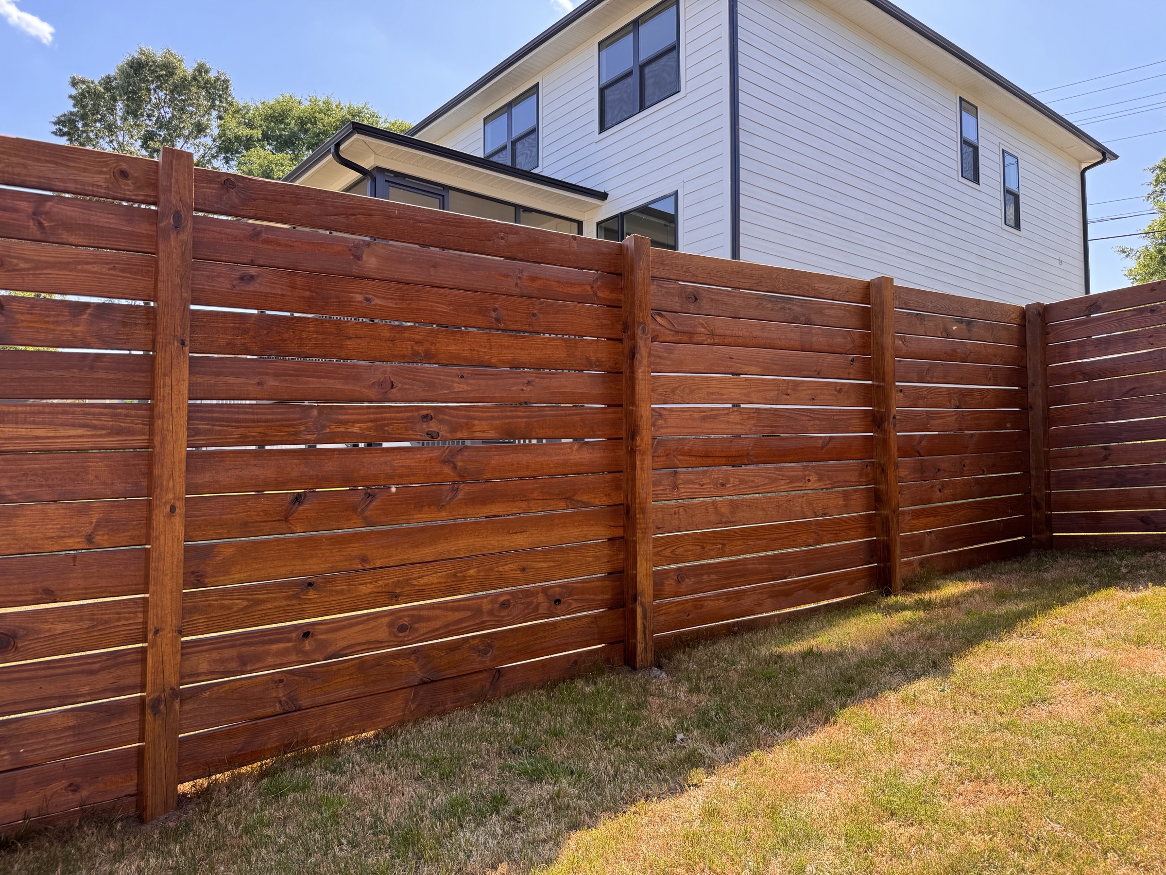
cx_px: 583
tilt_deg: +1.9
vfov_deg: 56.8
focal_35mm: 24
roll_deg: -0.8
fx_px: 808
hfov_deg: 71.6
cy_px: 438
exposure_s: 1/633
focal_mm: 6.76
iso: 80
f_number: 1.78
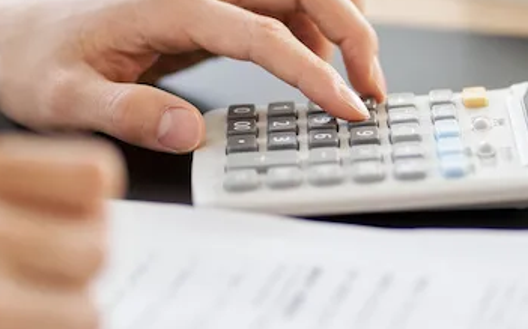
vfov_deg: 7.1
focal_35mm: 185
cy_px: 83
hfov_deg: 11.3
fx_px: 2661
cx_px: 415
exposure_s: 1/50
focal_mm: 85
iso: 400
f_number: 2
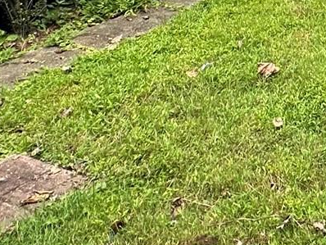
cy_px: -211
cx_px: 532
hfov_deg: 21.2
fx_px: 678
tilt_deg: +0.3
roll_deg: -0.5
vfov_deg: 16.6
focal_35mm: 72
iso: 40
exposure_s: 1/338
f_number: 2.2
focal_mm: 2.22
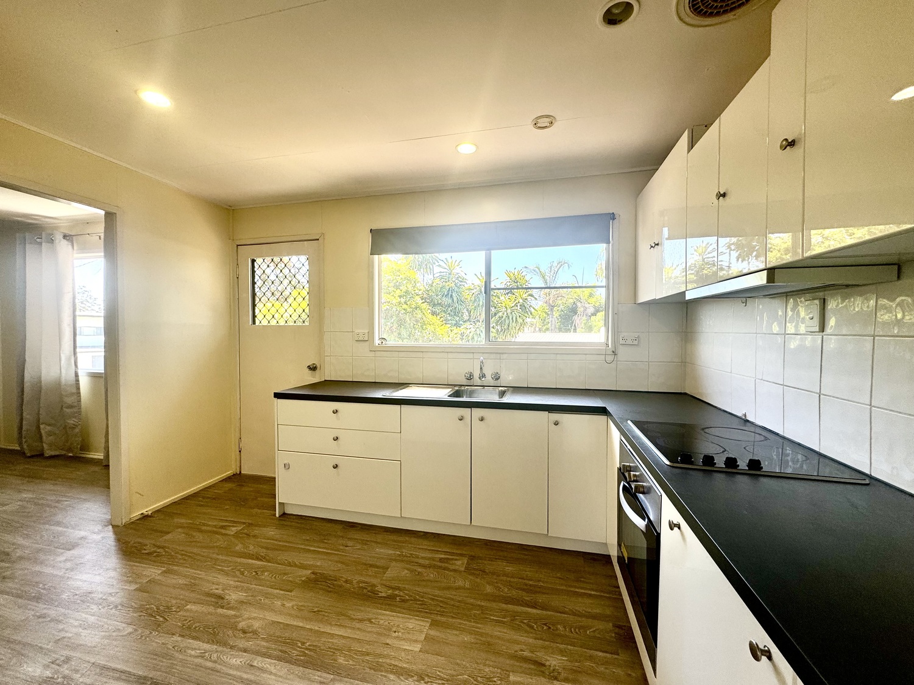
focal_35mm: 14
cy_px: 342
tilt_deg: -1.3
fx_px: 370
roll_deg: +0.3
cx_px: 457
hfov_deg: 102.1
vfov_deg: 85.7
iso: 40
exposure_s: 1/116
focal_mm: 2.22
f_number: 2.2
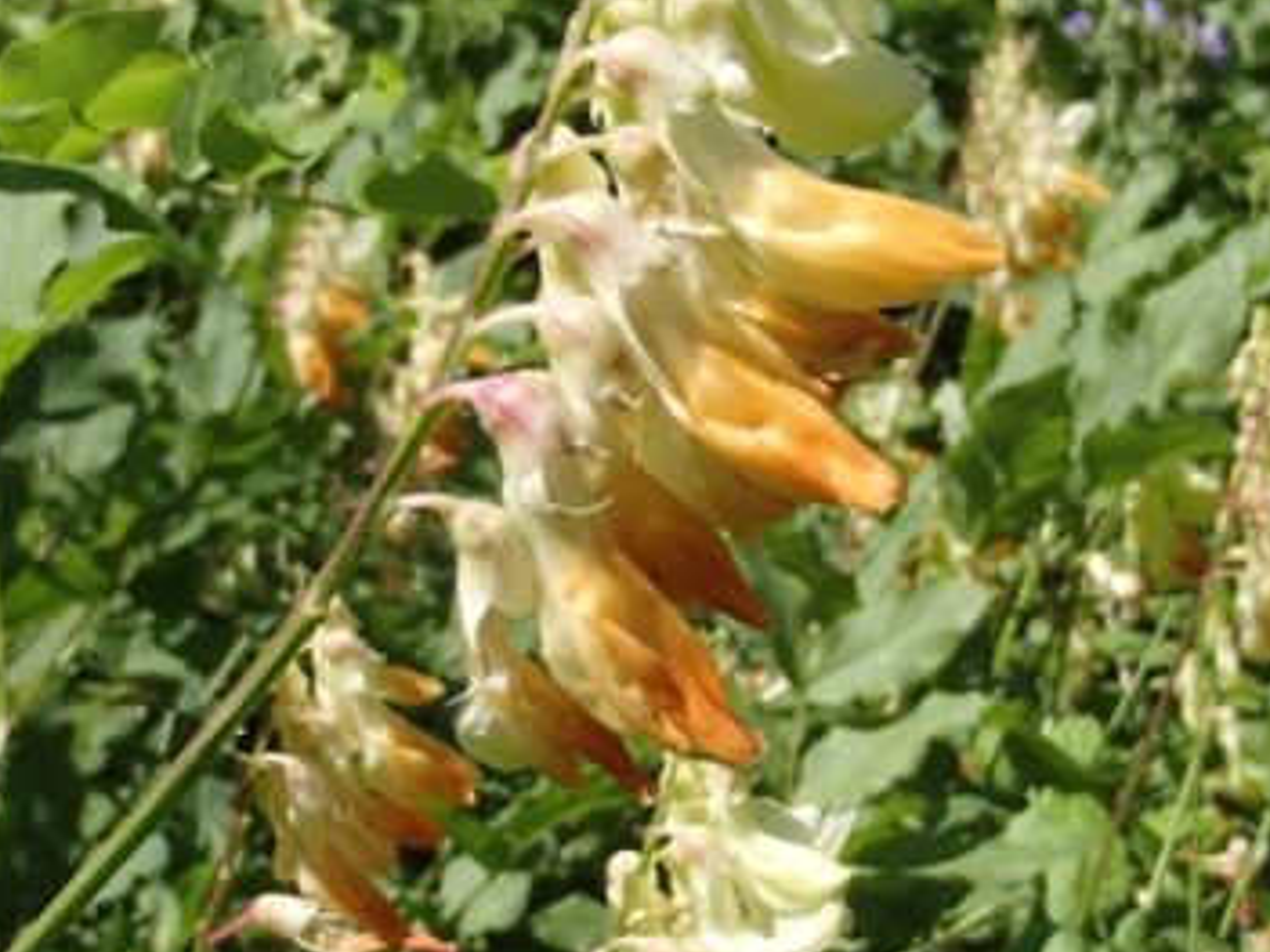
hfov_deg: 24.1
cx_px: 648
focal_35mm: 81
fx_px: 2971
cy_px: 416
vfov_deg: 18.2
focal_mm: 6.64
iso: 100
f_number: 4.7
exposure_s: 1/640
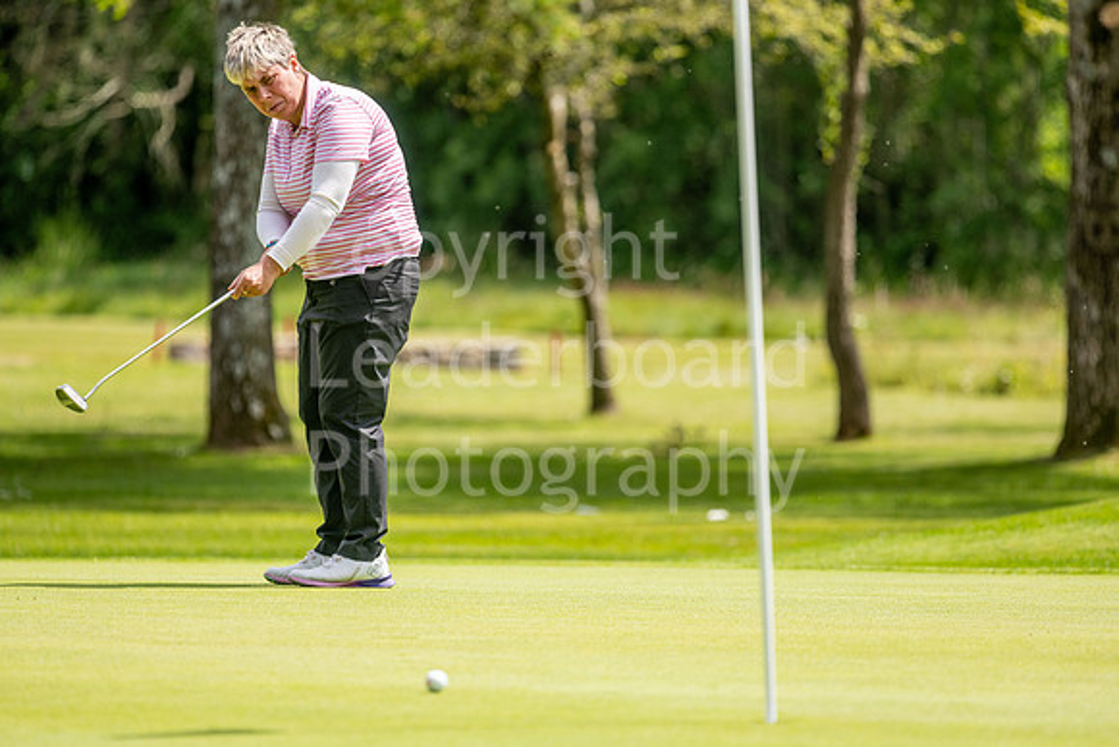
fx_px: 9327
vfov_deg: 4.6
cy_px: 374
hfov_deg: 6.9
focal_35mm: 300
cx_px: 560
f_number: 5
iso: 200
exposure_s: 1/1250
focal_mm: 300
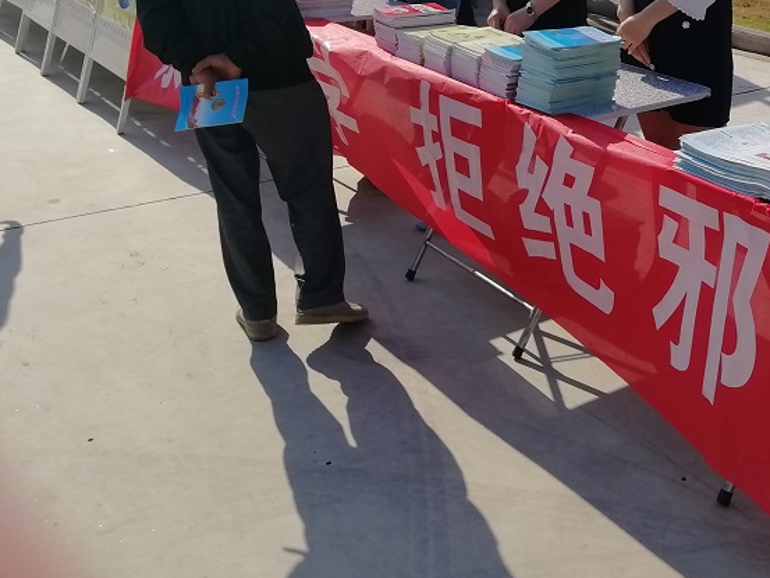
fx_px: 1046
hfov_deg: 39.2
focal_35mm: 47
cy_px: 74
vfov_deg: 29.8
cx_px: 589
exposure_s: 1/1818
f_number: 2.2
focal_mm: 3.21
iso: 50
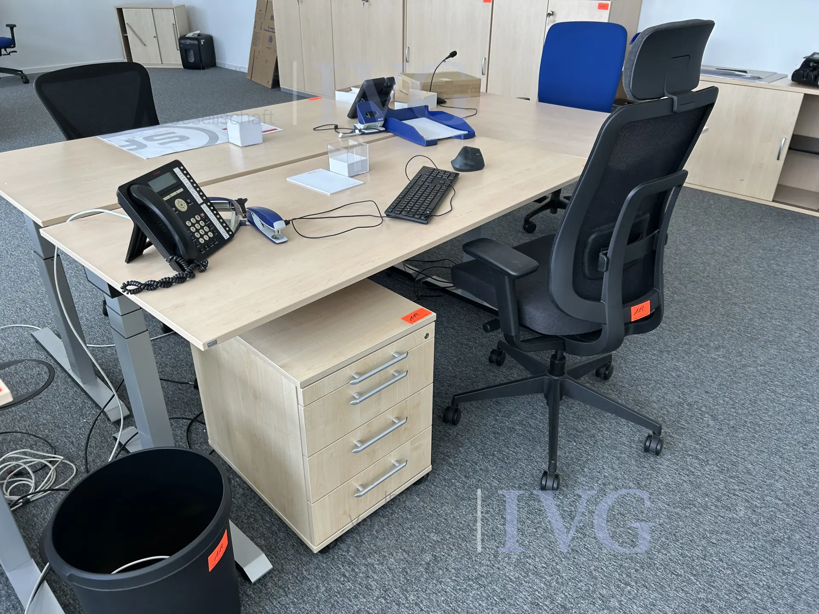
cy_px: 307
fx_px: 615
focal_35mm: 26
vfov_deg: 53.1
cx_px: 410
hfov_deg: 67.3
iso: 50
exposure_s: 1/121
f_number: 1.5
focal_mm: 5.7
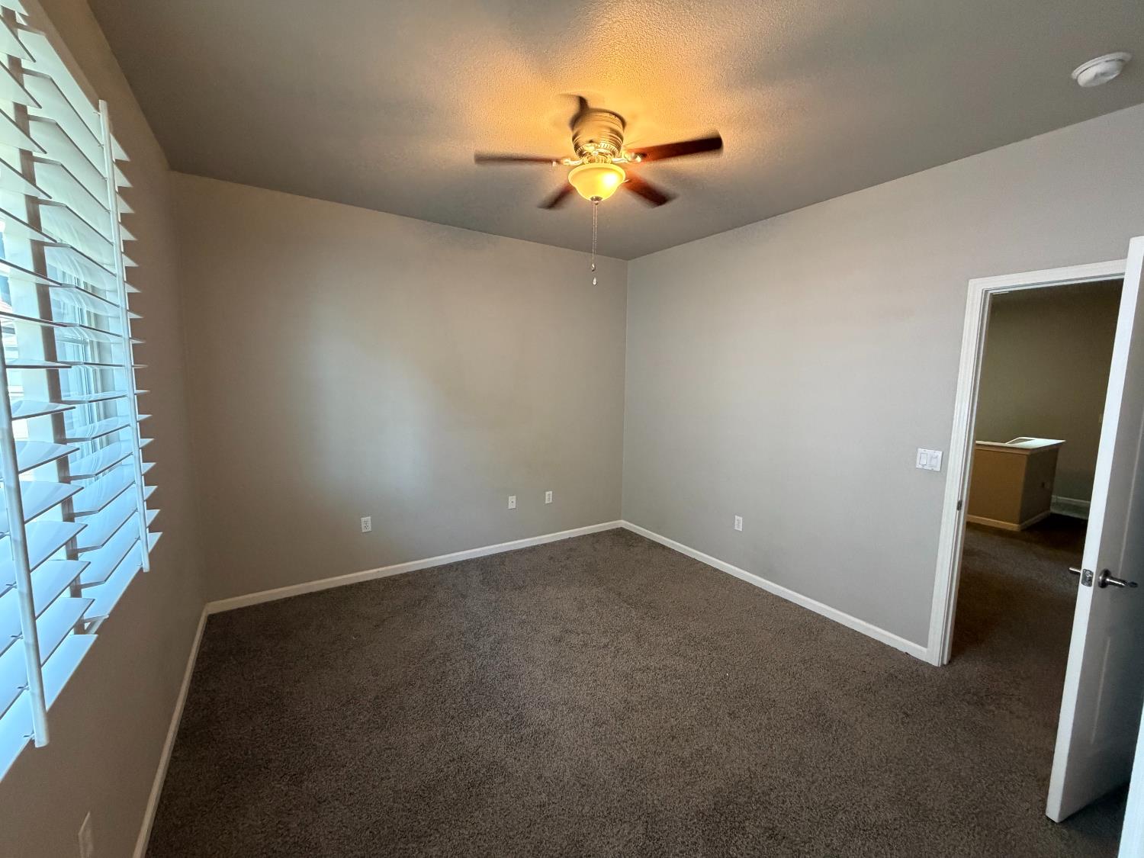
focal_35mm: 14
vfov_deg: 85.7
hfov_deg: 102.1
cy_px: 429
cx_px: 572
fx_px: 463
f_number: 2.2
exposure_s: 1/60
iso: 500
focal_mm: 2.22
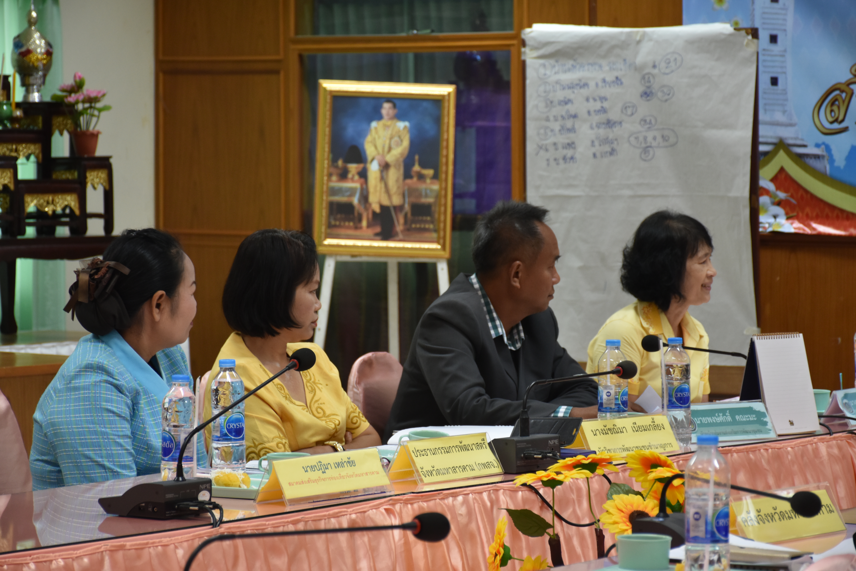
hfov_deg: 15.2
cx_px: 428
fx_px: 3210
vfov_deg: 10.2
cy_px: 286
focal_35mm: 135
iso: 800
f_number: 5.3
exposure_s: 1/50
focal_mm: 90
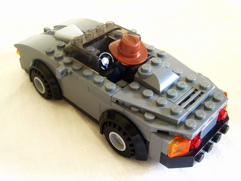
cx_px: 120
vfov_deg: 40.7
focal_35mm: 35
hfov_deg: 52.6
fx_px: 244
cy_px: 90
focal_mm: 5.8
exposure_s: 1/1.5
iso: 50
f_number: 2.8
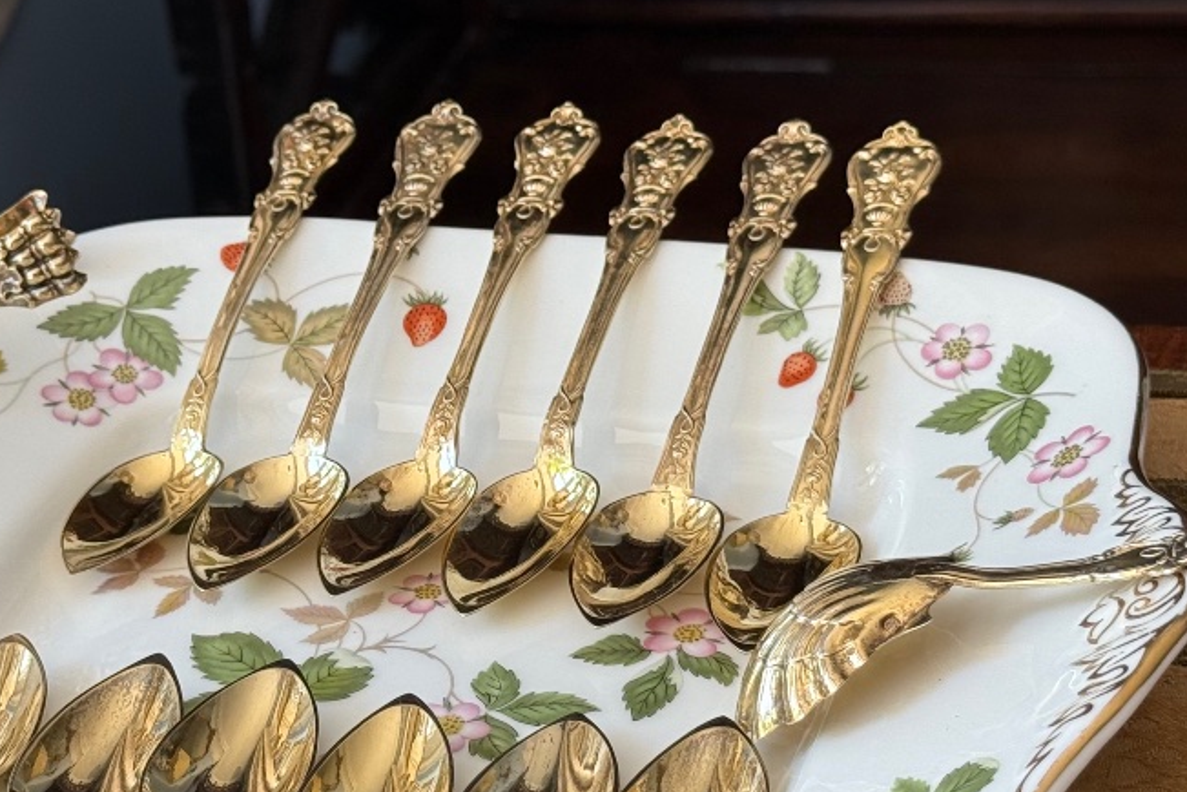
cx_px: 396
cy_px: 403
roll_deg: +7.8
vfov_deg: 14.9
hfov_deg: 22.1
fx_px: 3033
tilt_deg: -27.8
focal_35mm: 92
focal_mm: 6.76
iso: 64
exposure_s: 1/185
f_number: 1.78
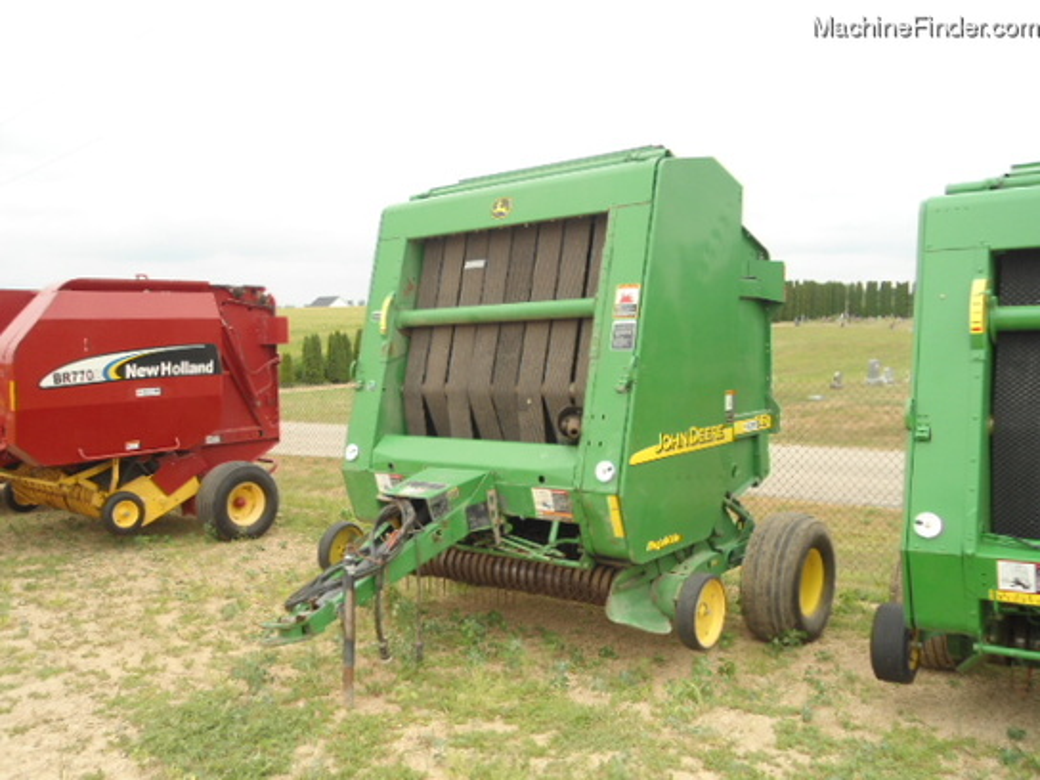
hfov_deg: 58.4
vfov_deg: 45.4
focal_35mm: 31
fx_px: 931
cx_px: 520
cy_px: 390
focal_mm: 5.6
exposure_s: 1/500
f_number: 3
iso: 80
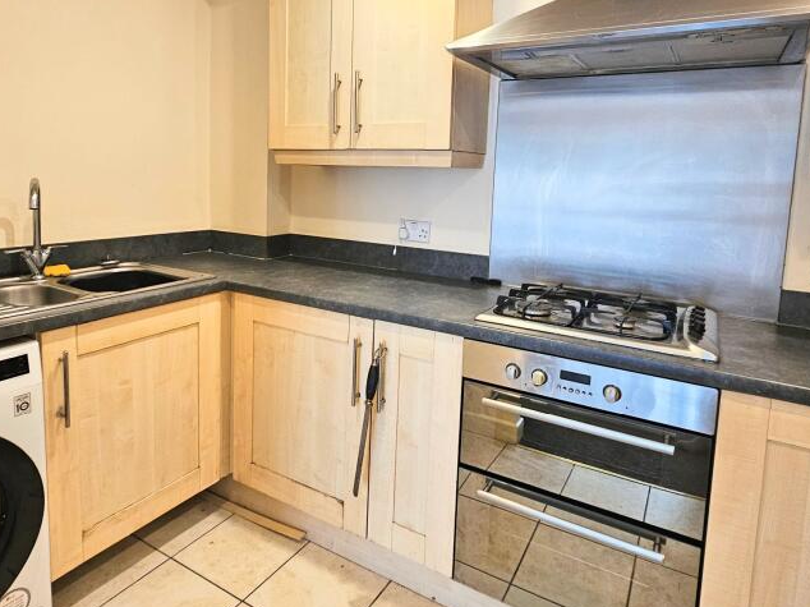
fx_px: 491
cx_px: 397
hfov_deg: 79.0
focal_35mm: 21
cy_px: 235
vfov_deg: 62.7
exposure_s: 1/50
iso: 200
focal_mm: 2.2
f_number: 2.2
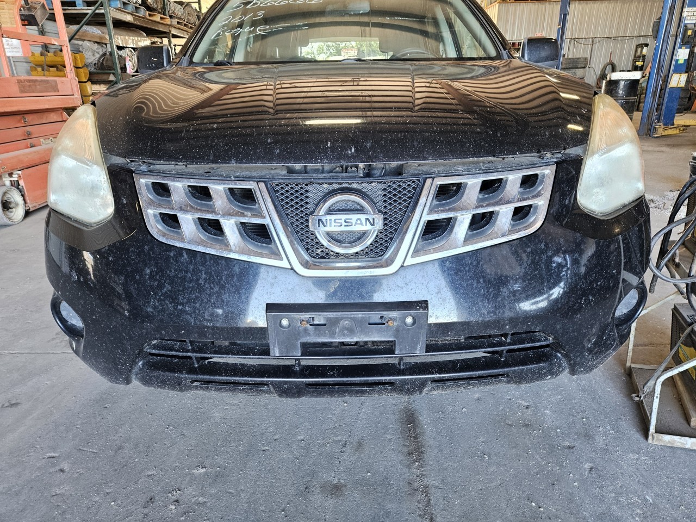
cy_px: 261
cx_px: 348
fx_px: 462
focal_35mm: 23
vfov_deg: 58.9
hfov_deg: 73.9
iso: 250
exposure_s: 1/120
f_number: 1.8
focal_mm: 5.4
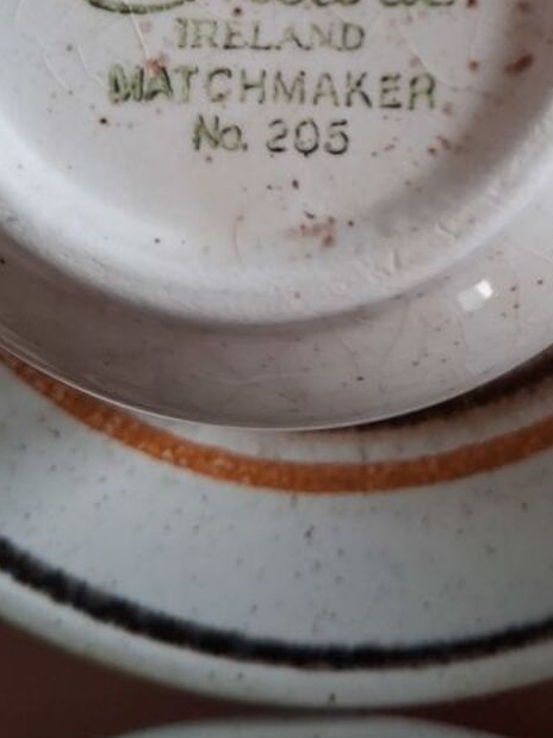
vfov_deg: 31.2
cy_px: -38
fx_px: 1193
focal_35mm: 56
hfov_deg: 26.0
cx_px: 337
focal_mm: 3.98
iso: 320
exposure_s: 1/60
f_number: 1.8
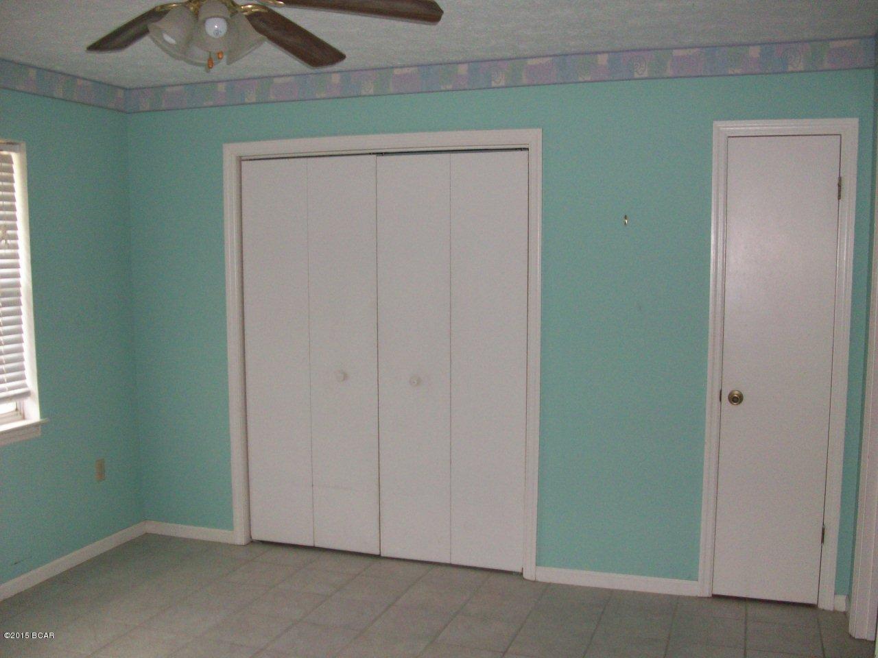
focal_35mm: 34
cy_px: 329
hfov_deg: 54.0
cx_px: 439
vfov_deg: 41.8
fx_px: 862
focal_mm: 5.7
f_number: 2.8
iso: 160
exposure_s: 1/60
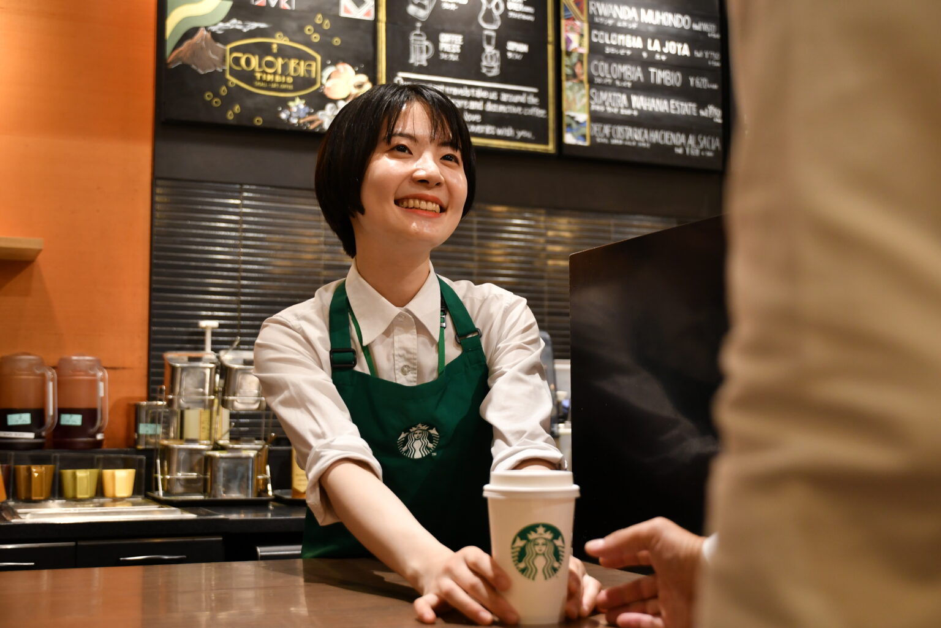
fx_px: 1176
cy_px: 314
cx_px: 470
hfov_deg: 43.6
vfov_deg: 29.9
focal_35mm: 45
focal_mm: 30
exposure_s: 1/80
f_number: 3.2
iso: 640
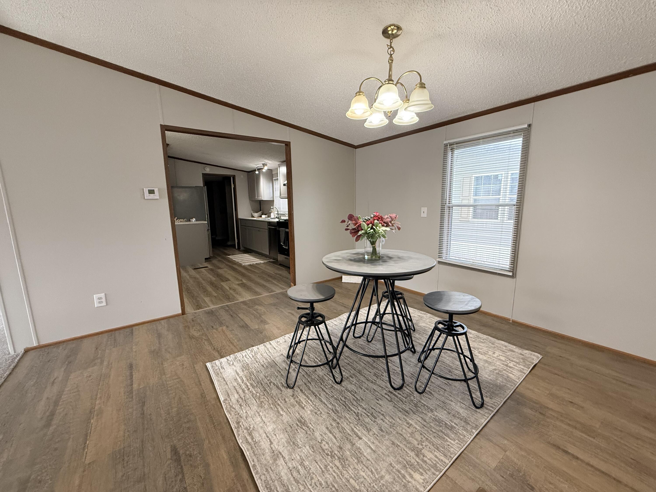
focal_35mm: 14
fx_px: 265
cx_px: 328
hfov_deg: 102.1
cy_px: 246
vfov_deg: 85.7
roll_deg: +1.2
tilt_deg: -9.0
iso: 320
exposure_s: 1/120
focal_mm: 2.22
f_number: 2.2
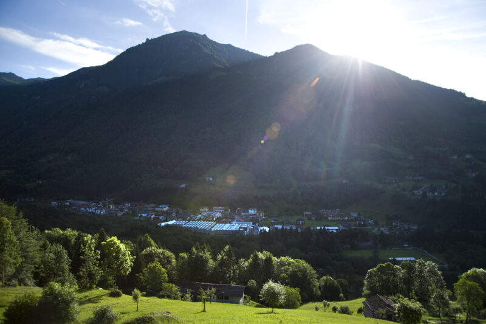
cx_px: 243
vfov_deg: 53.1
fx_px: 324
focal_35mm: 24
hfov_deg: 73.8
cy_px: 162
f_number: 5.6
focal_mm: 24
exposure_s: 1/640
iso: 200
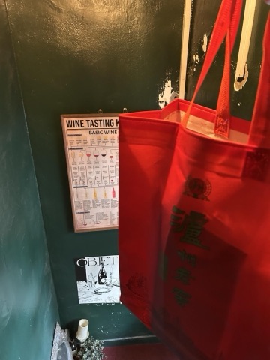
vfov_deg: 67.3
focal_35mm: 26
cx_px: 135
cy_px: 180
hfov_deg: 53.1
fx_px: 270
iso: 500
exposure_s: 1/30
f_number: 1.5
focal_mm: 5.7
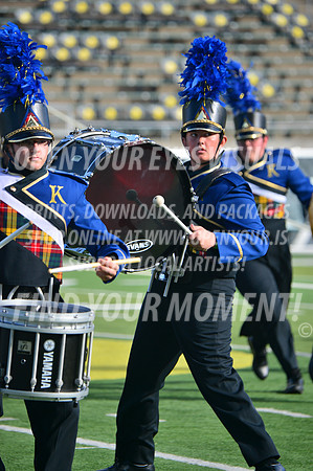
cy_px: 236
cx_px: 156
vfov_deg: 7.1
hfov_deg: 4.7
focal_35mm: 290
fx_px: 3791
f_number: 5.6
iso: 125
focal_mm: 290
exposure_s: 1/800
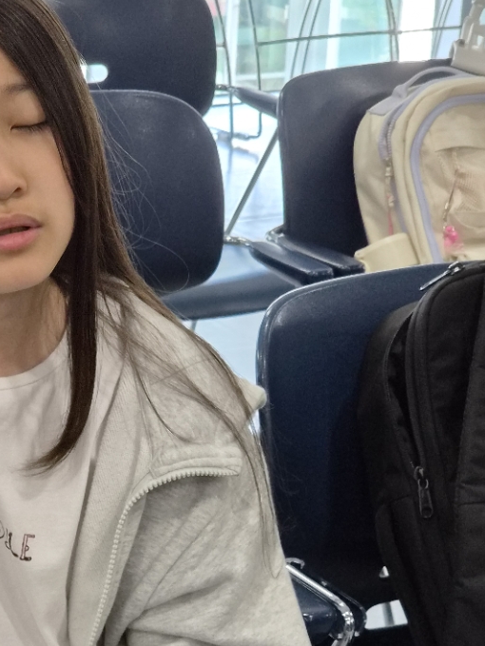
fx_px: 2426
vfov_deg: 15.1
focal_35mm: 130
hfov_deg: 11.3
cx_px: 33
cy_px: 510
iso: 200
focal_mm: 7
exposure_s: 1/120
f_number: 2.4
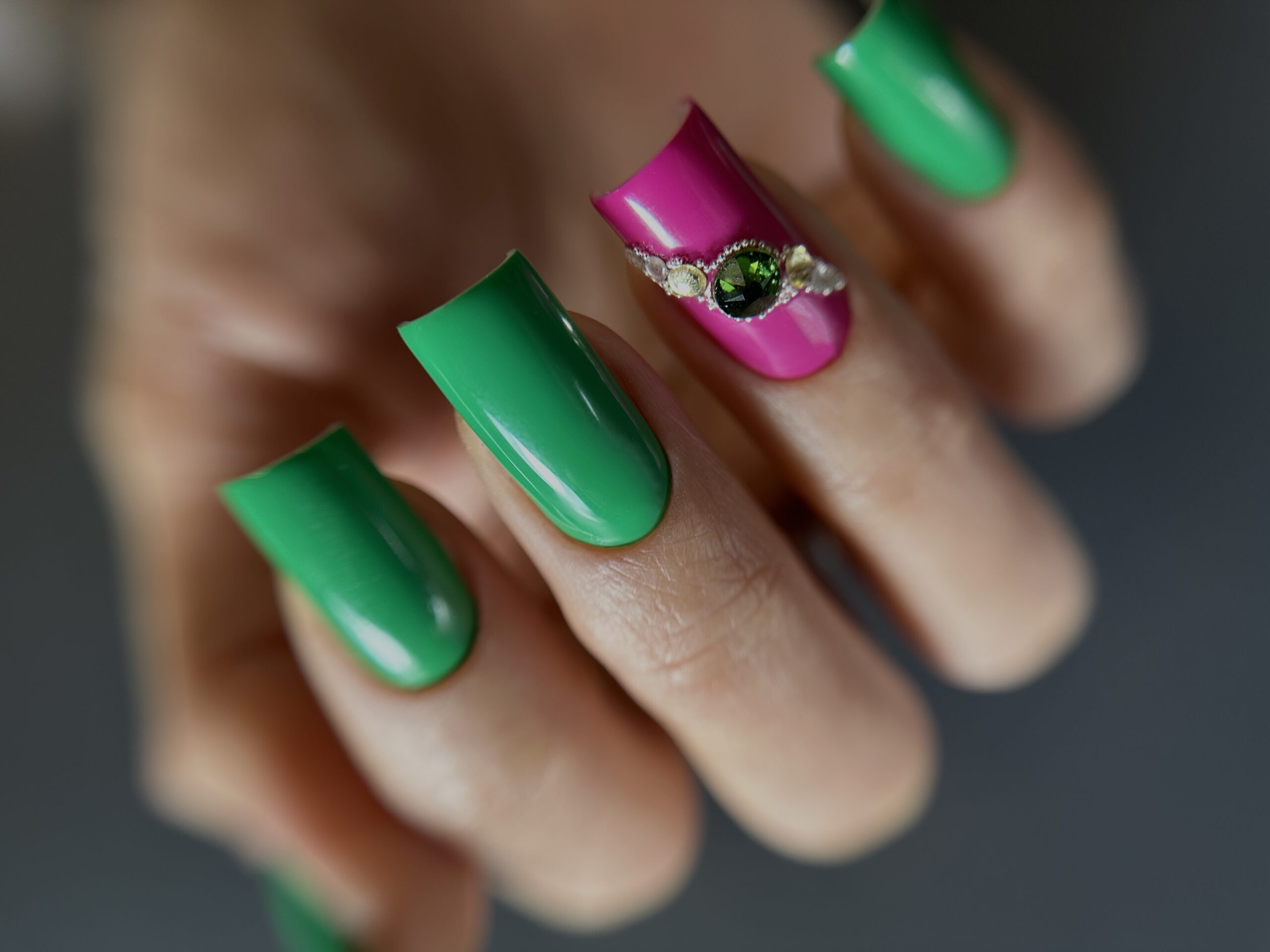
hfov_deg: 71.6
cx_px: 635
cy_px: 476
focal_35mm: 24
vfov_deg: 56.8
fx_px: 881
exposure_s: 1/116
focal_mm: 6.86
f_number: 1.78
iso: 50
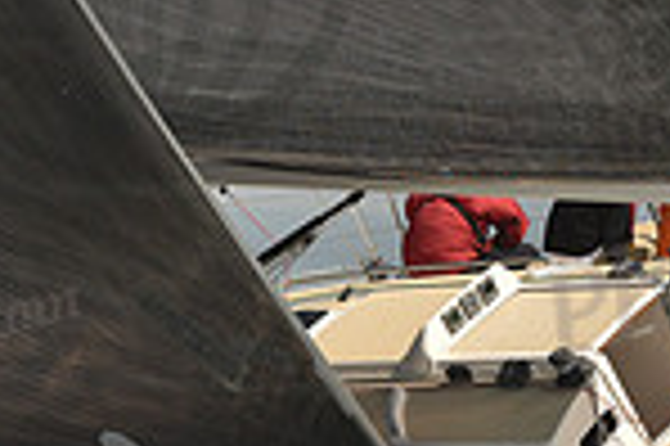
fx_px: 5075
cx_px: 315
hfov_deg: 7.6
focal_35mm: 273
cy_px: 70
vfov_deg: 5.0
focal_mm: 70
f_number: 6.3
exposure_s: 1/1000
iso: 320
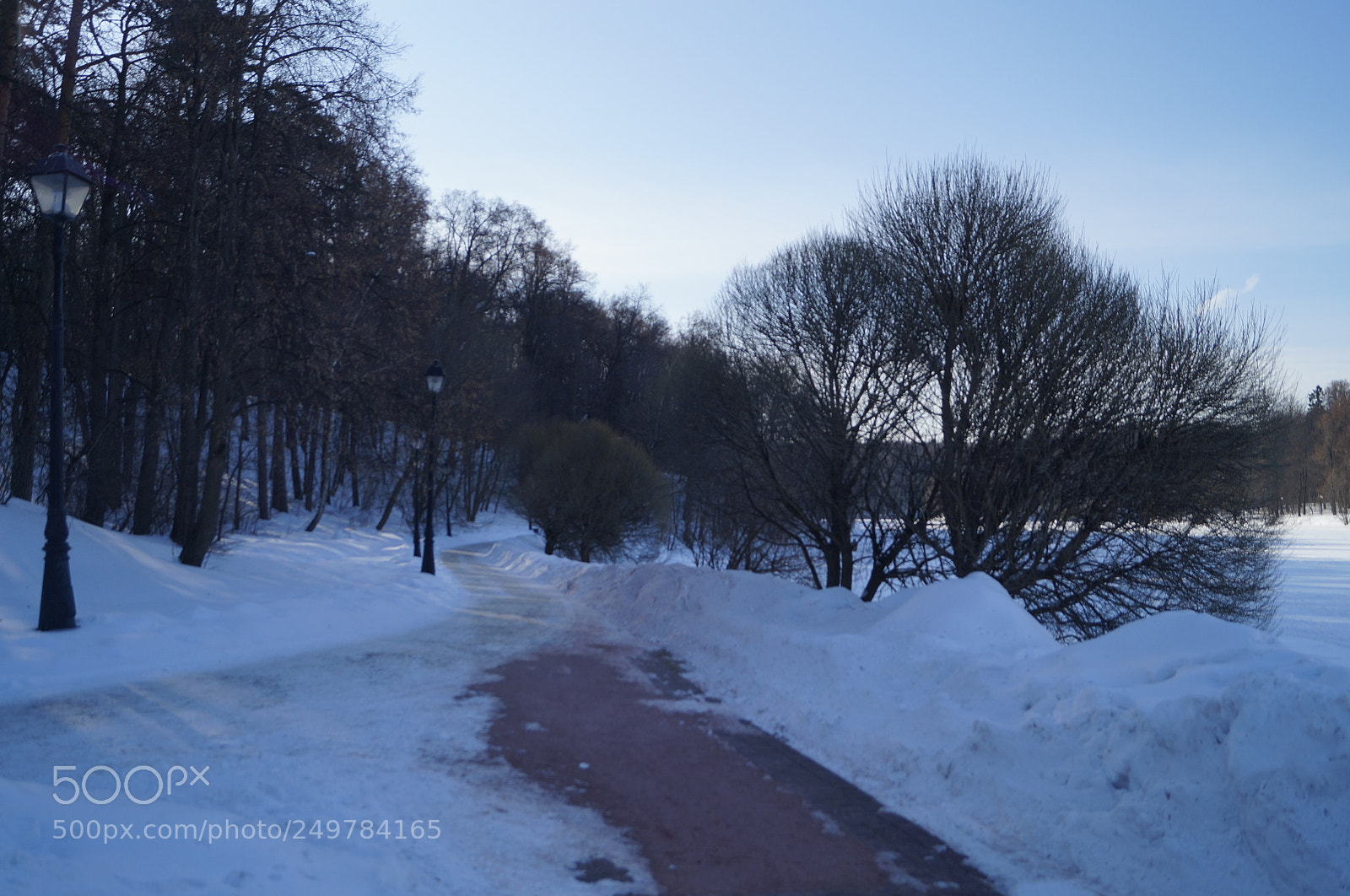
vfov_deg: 43.5
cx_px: 675
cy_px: 448
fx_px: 1123
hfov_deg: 62.0
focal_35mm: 30
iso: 100
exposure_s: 1/1250
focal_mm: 20
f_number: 4
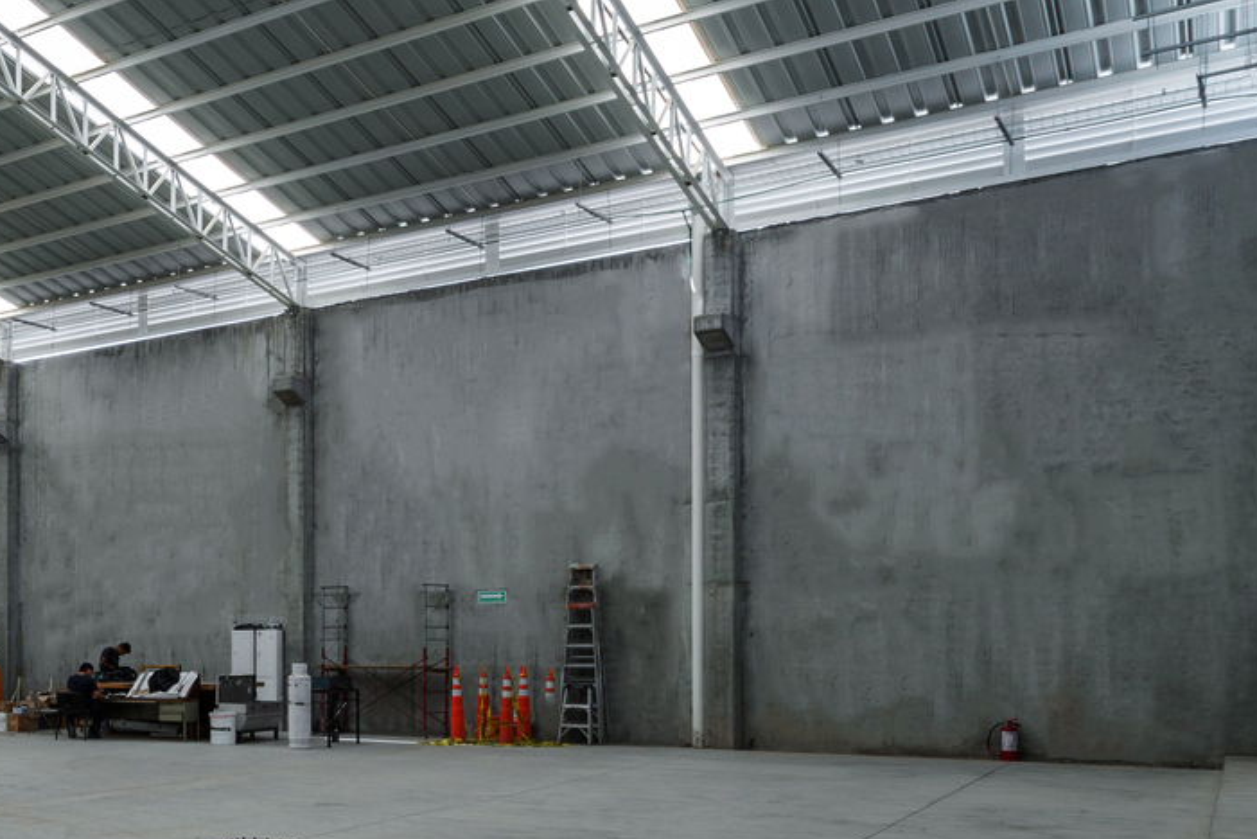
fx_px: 1397
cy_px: 723
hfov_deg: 34.8
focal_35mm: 40
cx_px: -356
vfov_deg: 32.1
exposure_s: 1/6
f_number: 14
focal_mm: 14
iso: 100
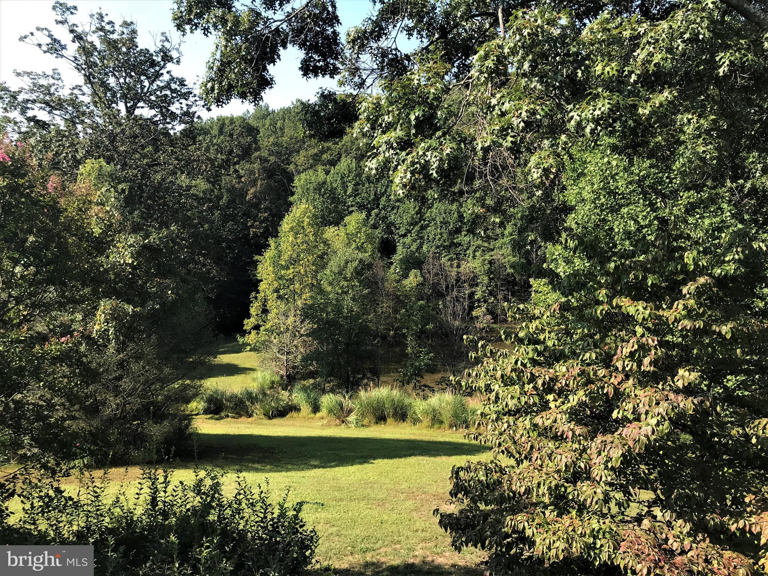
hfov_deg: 63.4
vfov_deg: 49.7
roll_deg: -0.8
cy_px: 288
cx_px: 384
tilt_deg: -6.9
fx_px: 621
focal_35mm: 28
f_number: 1.8
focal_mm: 3.99
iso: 20
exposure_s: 1/651
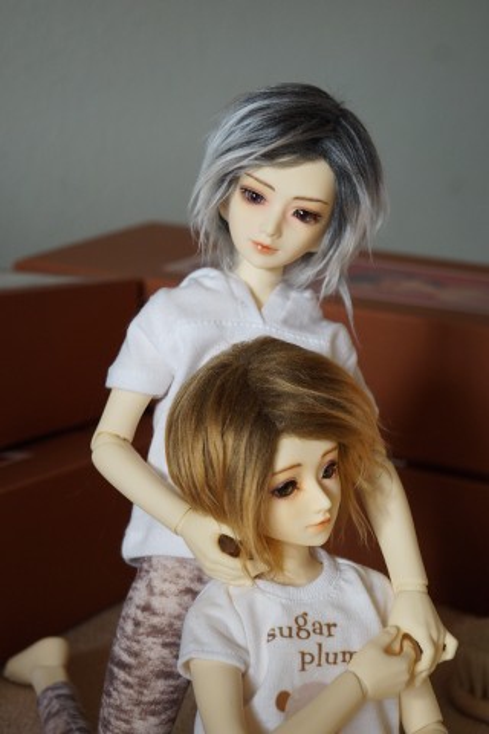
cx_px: 244
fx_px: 1375
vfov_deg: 29.9
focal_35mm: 68
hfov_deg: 20.2
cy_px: 367
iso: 500
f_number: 5.6
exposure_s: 1/160
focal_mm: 45
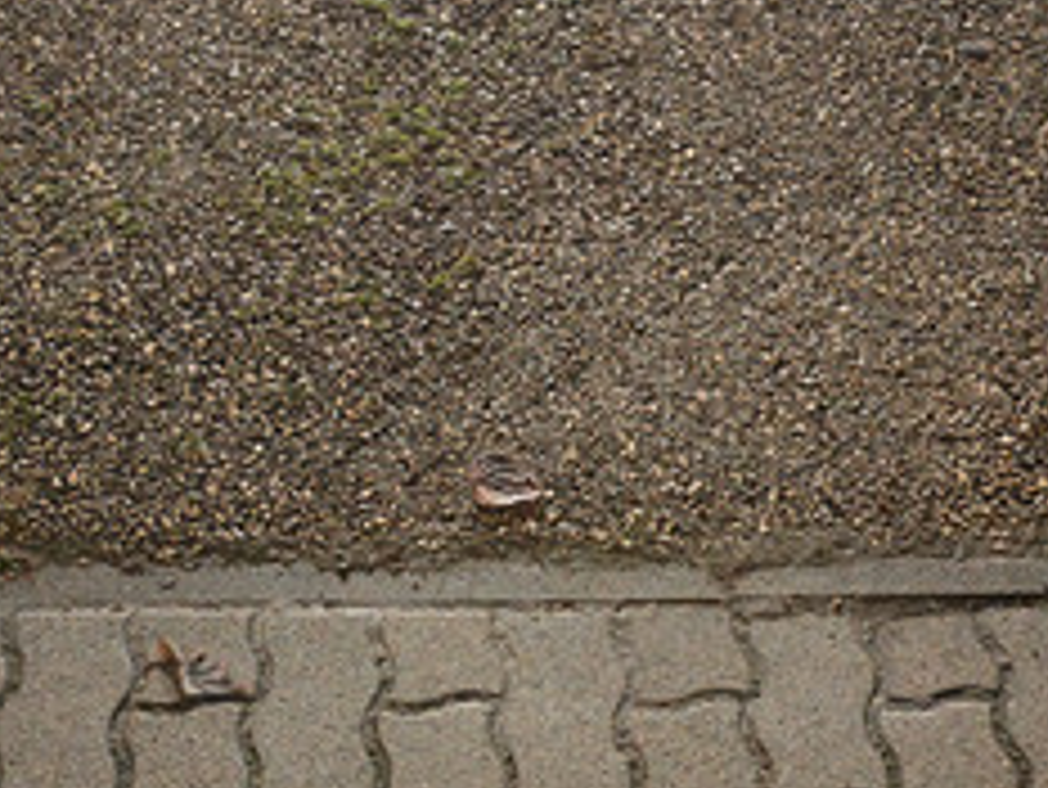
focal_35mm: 58
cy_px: 813
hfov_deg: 33.2
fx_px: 1757
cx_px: 517
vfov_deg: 24.0
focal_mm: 7.62
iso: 3200
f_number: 1.6
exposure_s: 1/25
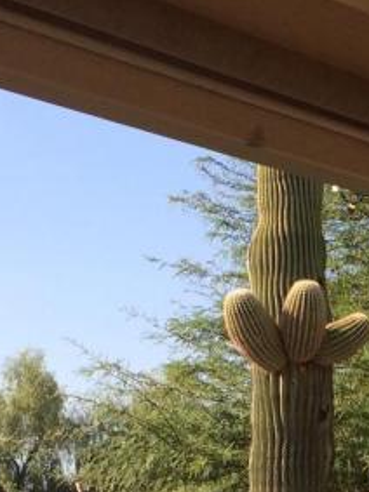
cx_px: 446
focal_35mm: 105
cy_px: 551
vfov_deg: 18.0
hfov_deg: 13.7
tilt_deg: -2.5
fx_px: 1494
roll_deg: -3.5
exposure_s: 1/1053
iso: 32
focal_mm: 4.15
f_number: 2.2
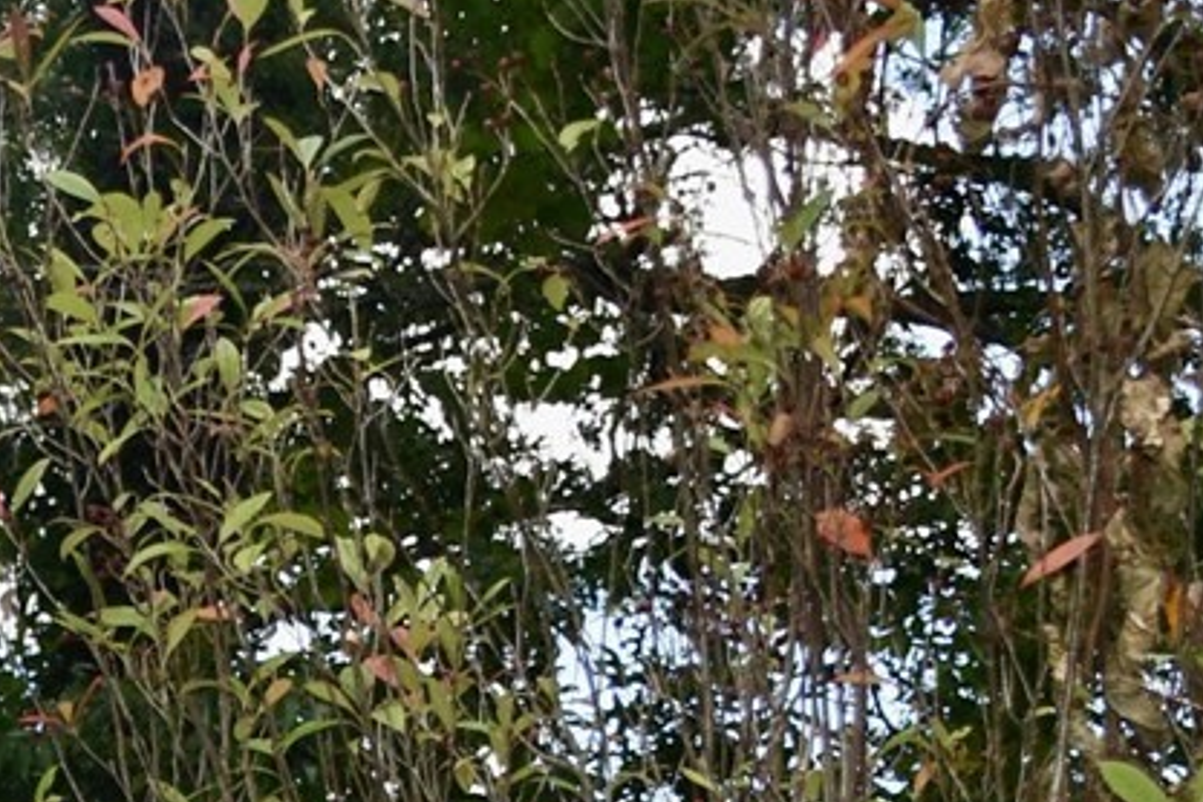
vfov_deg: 7.3
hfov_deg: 11.3
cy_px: 1937
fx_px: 5914
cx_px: -340
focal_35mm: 177
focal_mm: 24
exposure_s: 1/250
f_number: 5
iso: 100
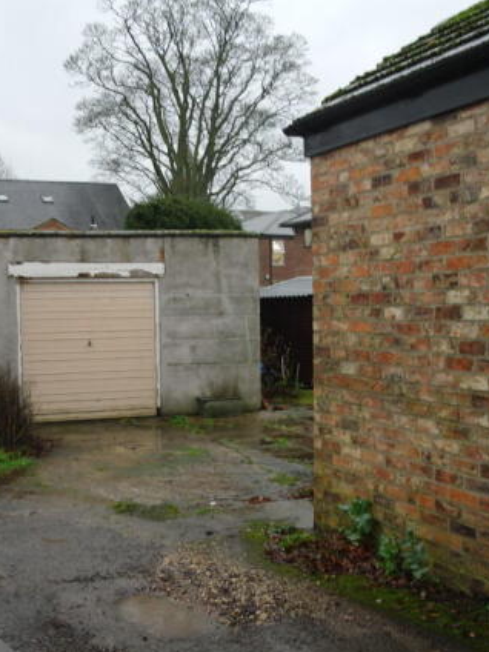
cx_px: 150
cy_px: 333
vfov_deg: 46.8
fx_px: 753
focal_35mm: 40
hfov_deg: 35.5
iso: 200
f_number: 3.5
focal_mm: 18
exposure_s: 1/40
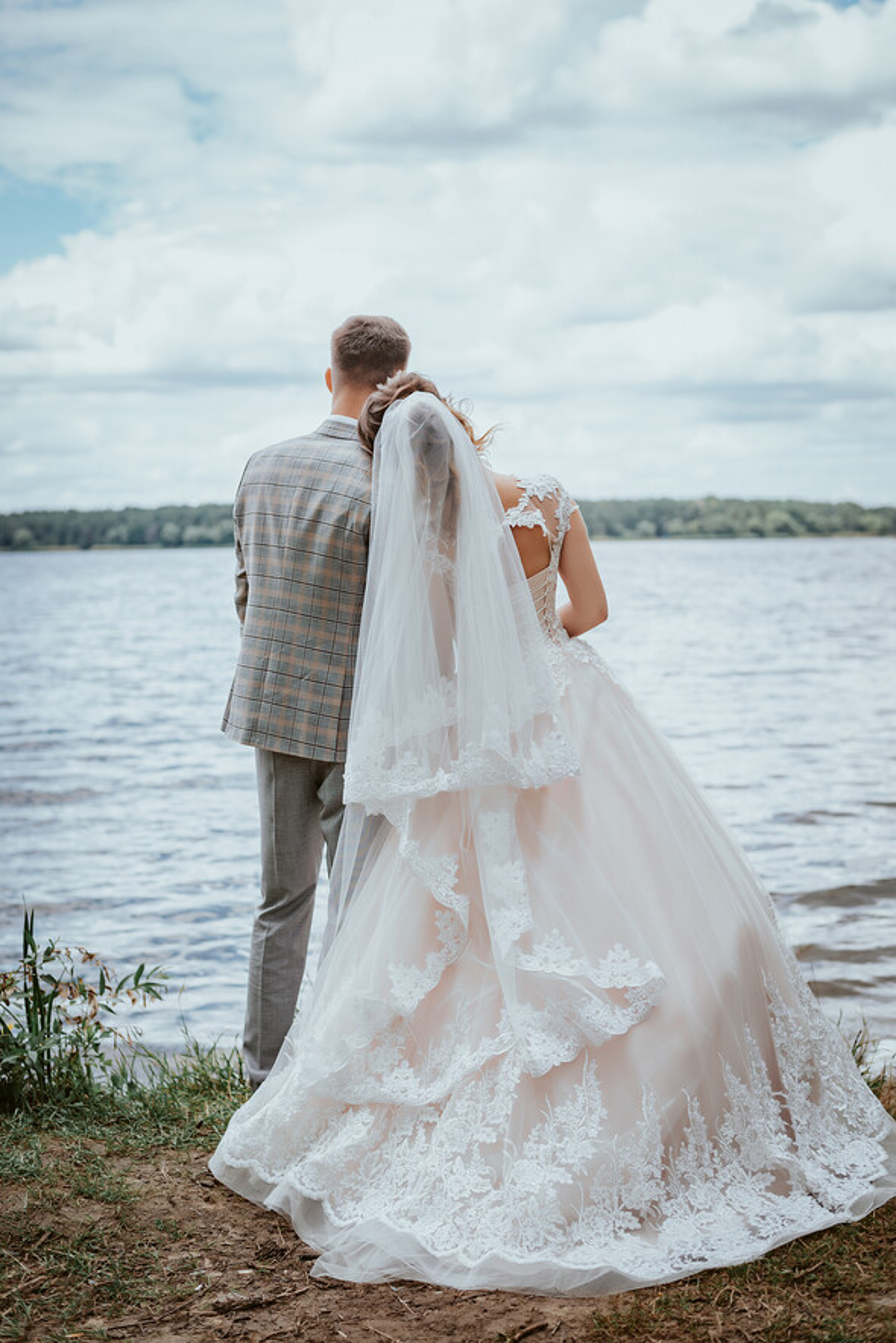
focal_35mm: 50
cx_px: 448
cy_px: 672
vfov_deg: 39.6
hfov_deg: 27.0
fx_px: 1865
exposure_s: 1/640
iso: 100
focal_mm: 50
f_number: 2.8
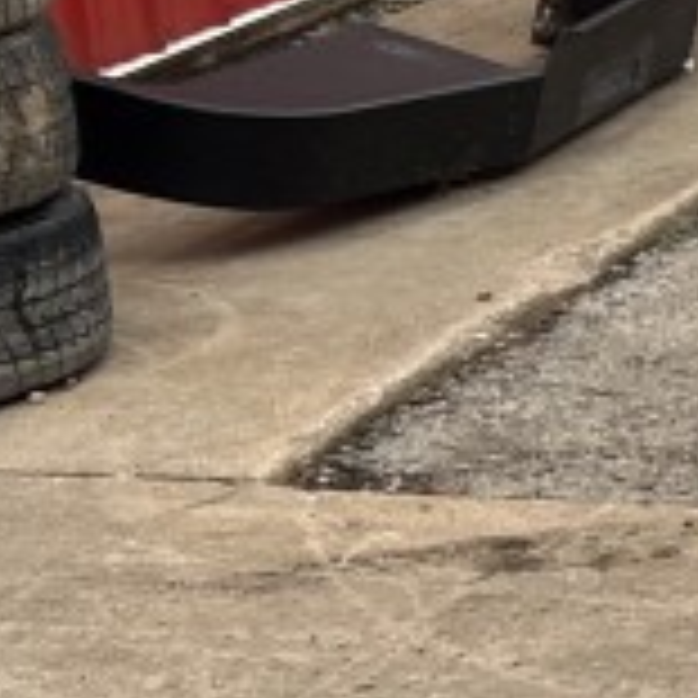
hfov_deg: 7.4
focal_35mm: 190
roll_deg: -1.7
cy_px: 486
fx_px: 4334
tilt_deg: -18.9
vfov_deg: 9.2
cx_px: 2490
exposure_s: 1/434
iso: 50
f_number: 1.5
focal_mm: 5.7
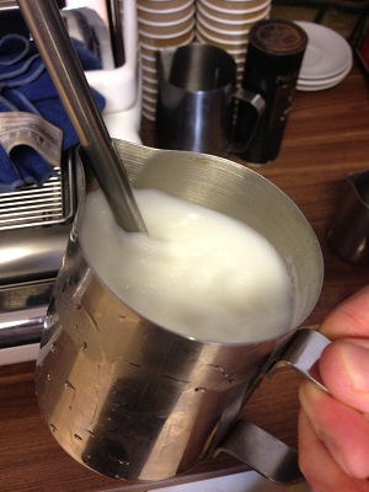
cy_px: 246
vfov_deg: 55.4
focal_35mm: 33
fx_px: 469
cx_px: 184
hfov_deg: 42.9
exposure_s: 1/20
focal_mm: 4.13
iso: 200
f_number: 2.4
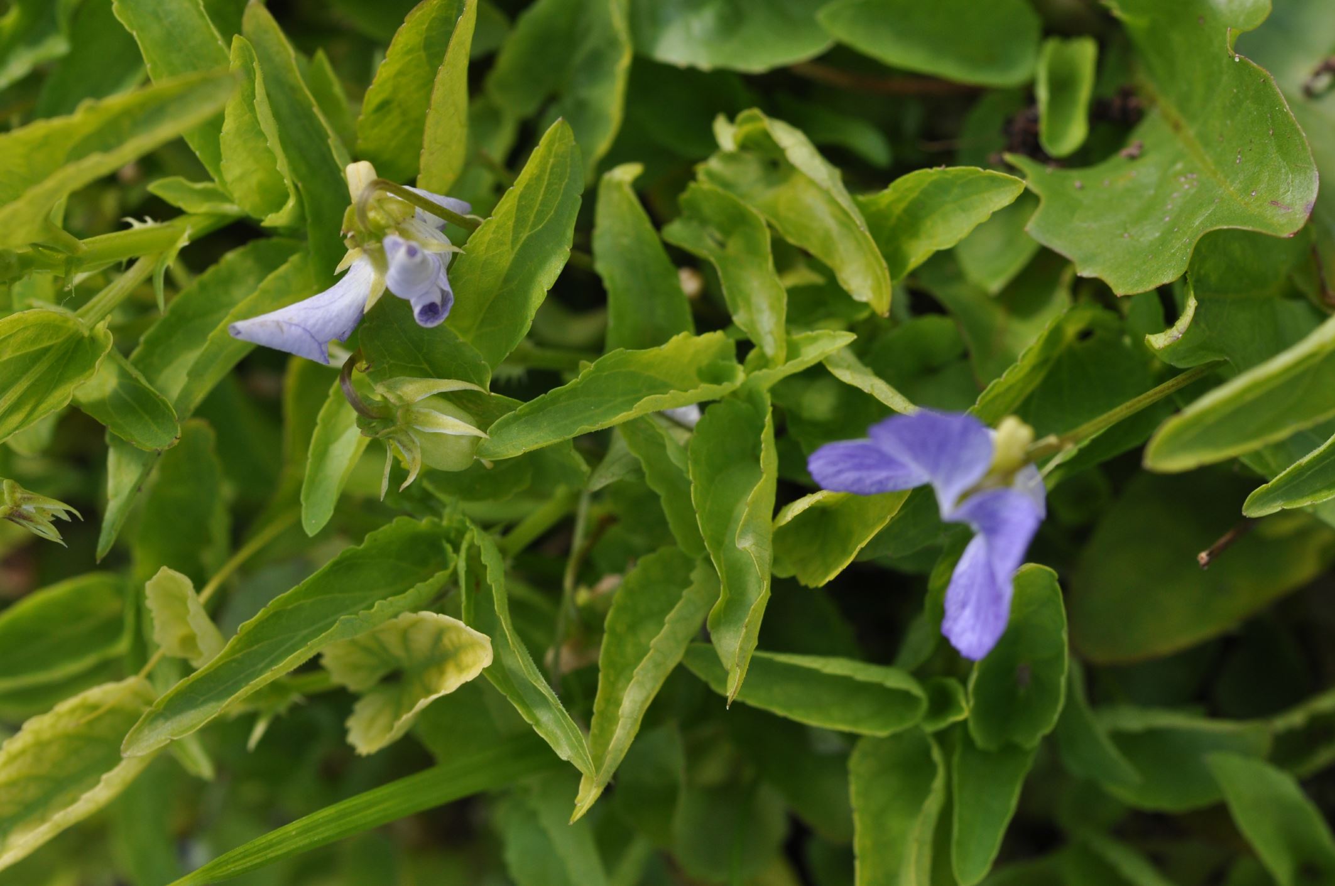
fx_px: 5833
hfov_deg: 13.1
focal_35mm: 158
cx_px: 668
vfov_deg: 8.7
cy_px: 443
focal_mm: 105
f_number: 8
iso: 280
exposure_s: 1/125
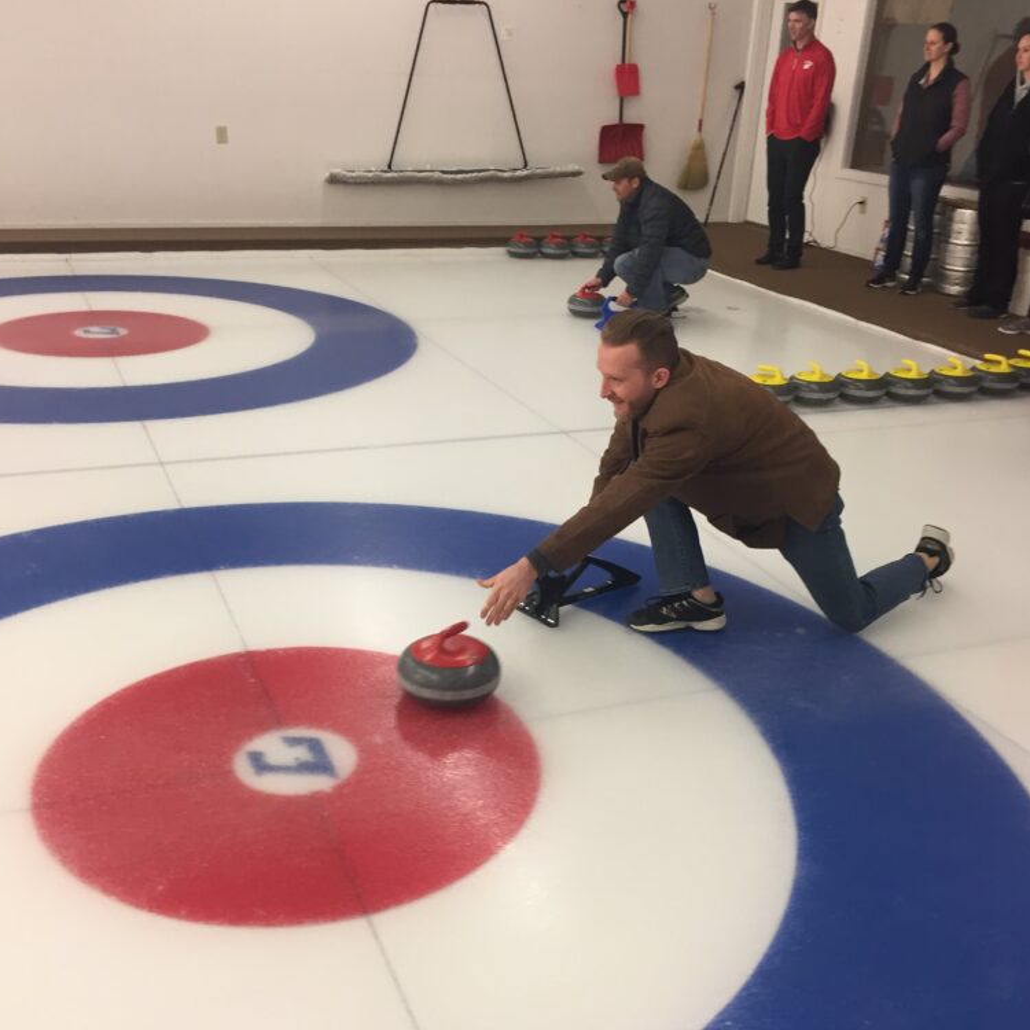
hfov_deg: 47.2
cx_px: 505
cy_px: 591
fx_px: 1178
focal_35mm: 35
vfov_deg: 47.1
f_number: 2.2
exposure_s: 1/30
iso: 40
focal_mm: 4.15
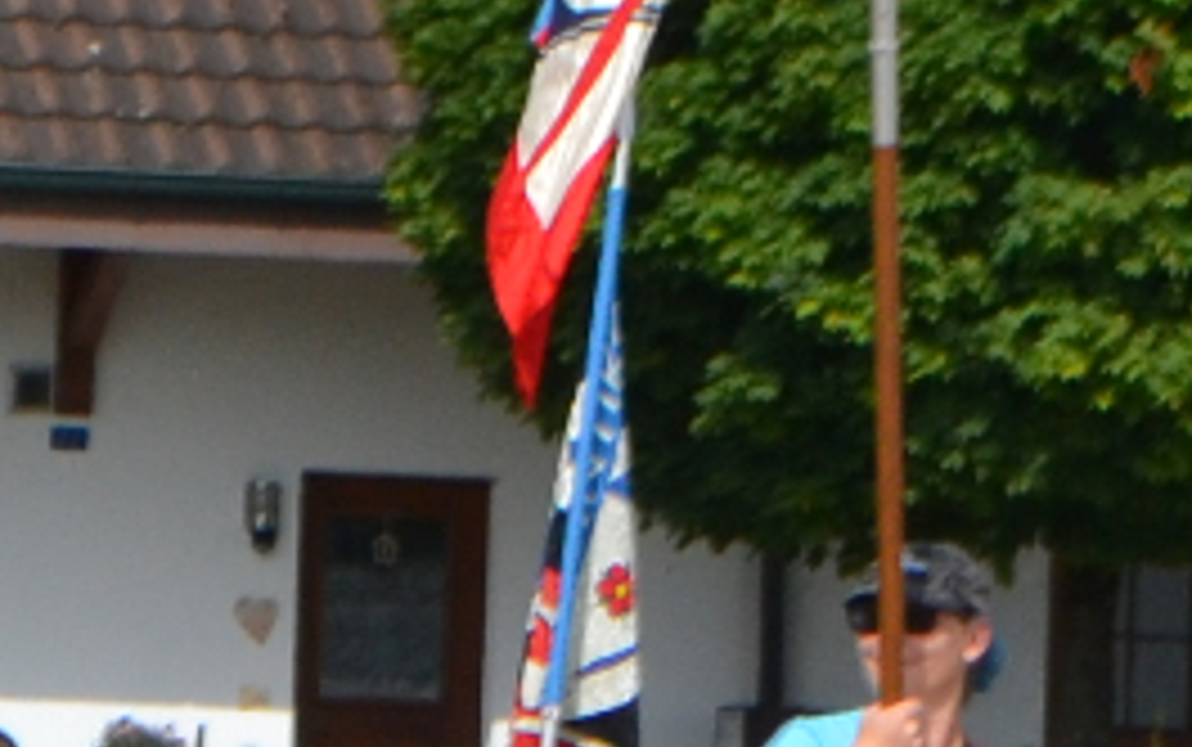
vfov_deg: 2.0
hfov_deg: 3.2
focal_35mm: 650
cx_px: -751
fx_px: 21127
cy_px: 52
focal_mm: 55
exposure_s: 1/1600
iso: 400
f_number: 6.3
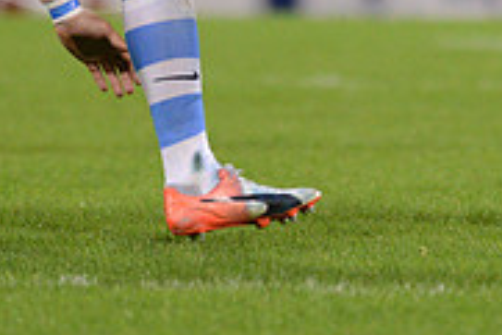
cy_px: -181
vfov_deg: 1.0
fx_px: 18784
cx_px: 555
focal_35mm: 1346
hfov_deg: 1.5
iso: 4500
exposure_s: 1/800
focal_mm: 420
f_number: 4
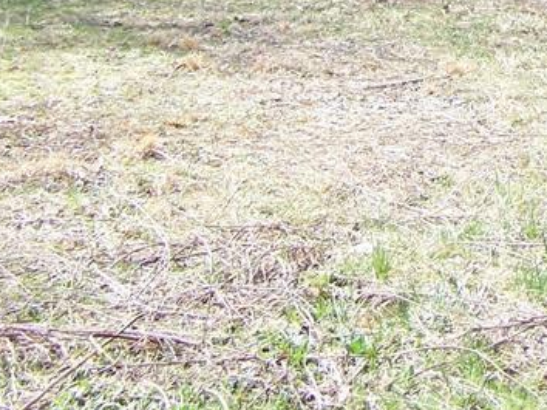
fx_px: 1737
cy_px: -176
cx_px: 544
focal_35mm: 110
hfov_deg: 17.5
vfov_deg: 12.8
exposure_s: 1/250
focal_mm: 6.3
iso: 64
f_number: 2.8
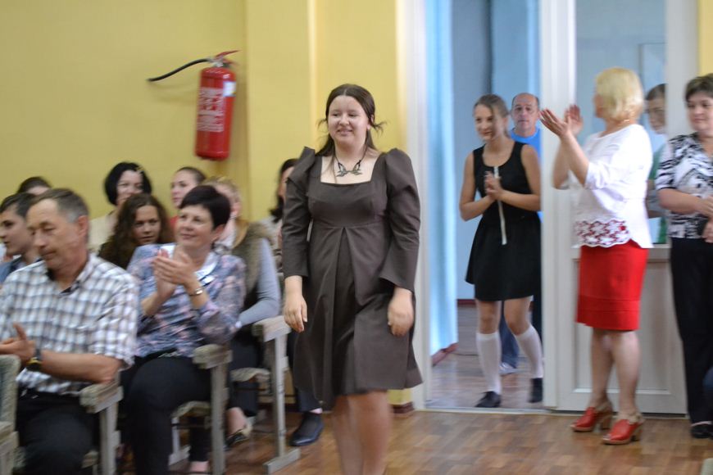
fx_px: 1634
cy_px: 238
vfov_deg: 16.6
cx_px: 356
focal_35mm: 82
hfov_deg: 24.6
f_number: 5.6
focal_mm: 55
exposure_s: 1/20
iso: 3200
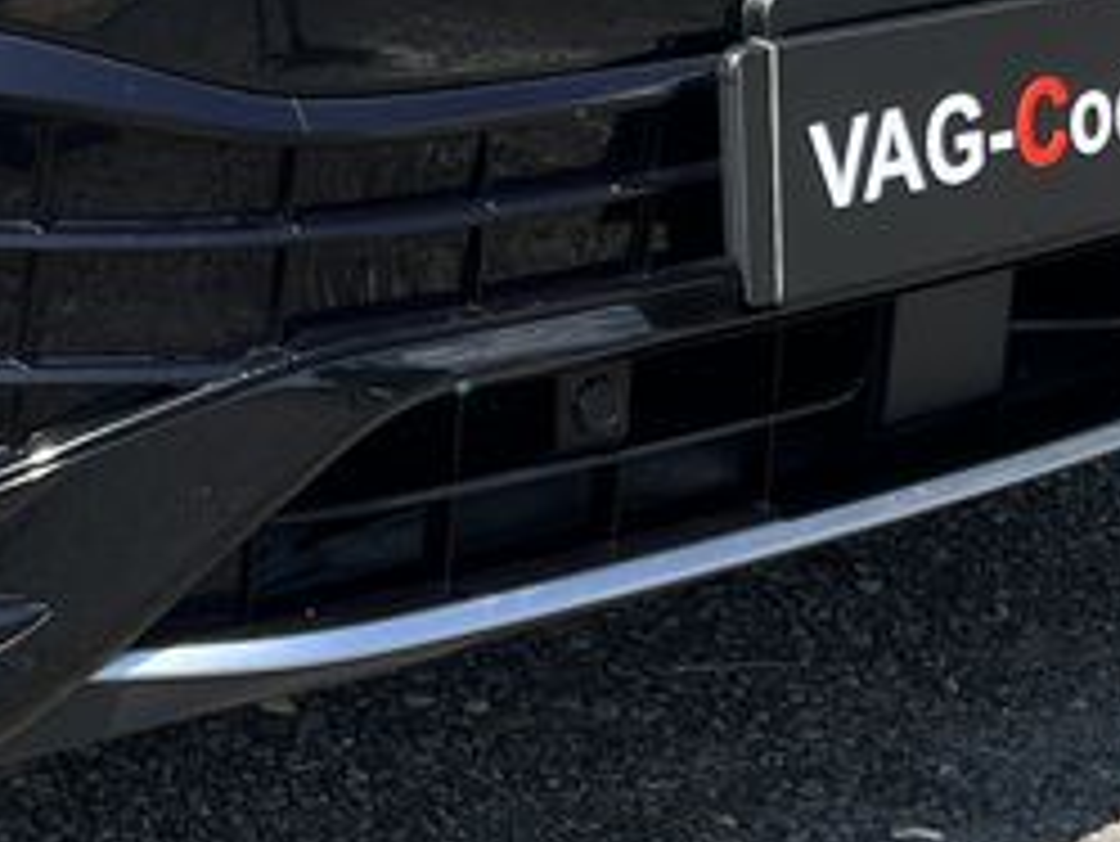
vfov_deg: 14.9
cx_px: -58
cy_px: -158
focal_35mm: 96
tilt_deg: -7.6
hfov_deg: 19.7
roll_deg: -0.3
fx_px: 3108
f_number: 1.5
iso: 50
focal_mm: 5.7
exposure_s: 1/2208
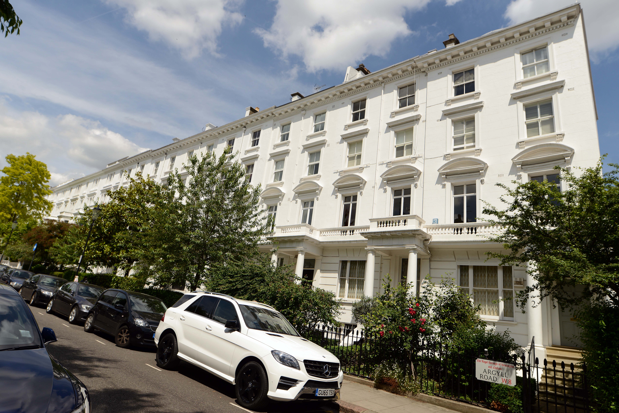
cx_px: 310
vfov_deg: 62.0
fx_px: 344
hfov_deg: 84.0
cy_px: 206
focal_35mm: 20
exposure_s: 1/2500
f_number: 5
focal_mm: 20
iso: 200
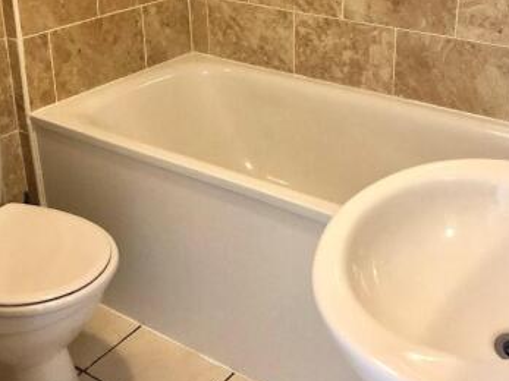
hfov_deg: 40.2
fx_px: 691
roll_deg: -0.2
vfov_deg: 30.1
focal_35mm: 47
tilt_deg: -18.2
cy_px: 77
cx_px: 309
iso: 80
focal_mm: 4
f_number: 1.8
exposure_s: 1/17
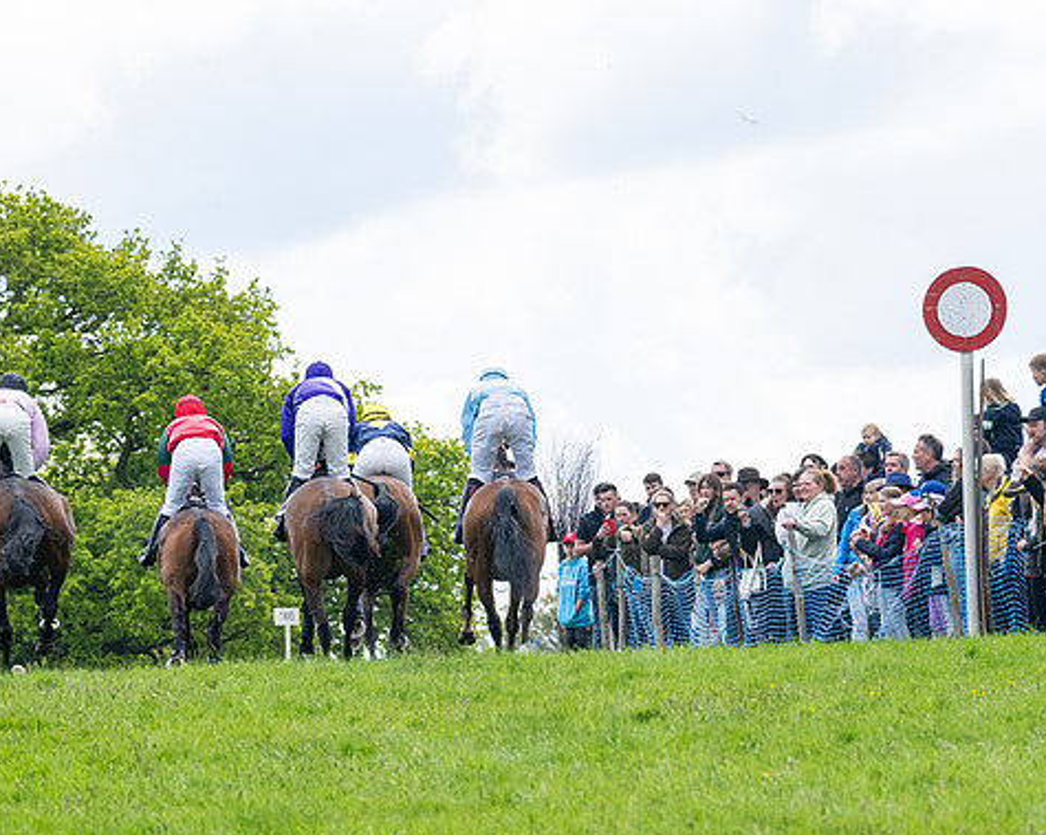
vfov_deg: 3.8
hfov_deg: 4.7
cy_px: 486
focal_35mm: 412
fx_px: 12741
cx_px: 347
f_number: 6.3
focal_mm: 200
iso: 400
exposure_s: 1/1250
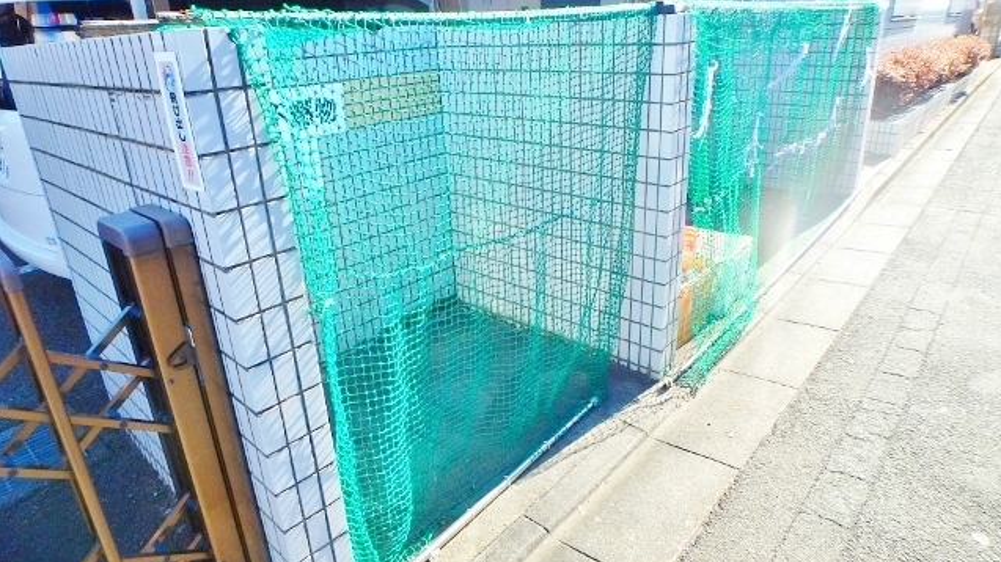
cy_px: 275
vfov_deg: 49.5
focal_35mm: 23
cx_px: 501
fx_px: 610
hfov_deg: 78.7
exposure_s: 1/250
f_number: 3.5
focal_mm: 3.7
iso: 125
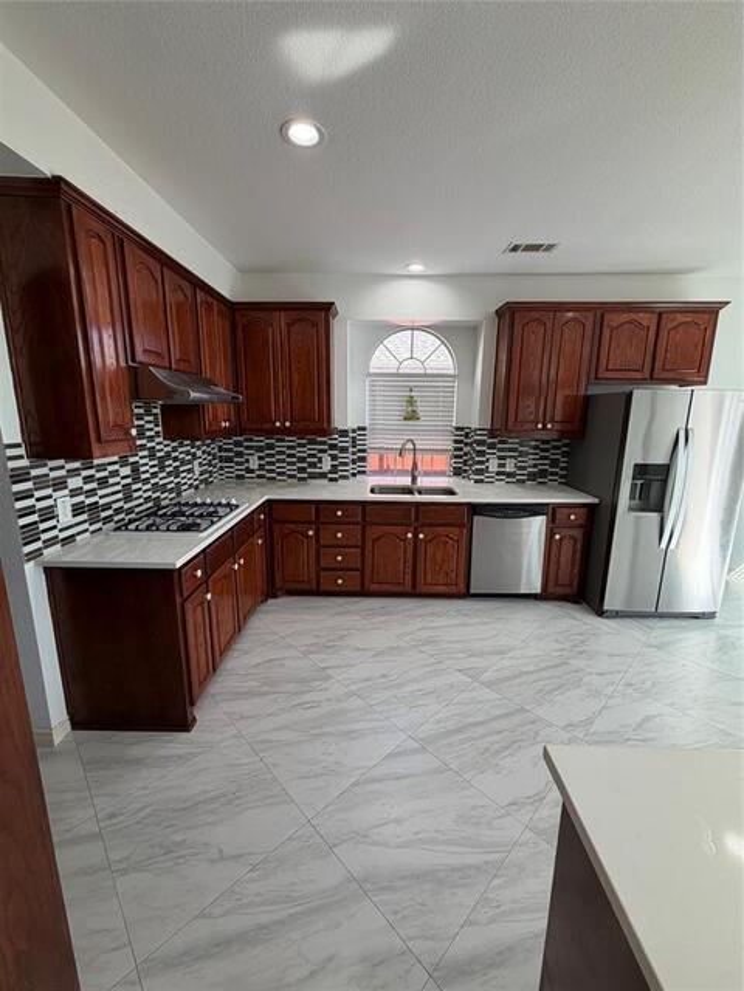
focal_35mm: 14
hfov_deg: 85.7
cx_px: 372
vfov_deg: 102.1
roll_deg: -0.4
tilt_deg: -11.1
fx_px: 401
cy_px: 496
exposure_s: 1/120
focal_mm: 2.22
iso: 100
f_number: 2.2
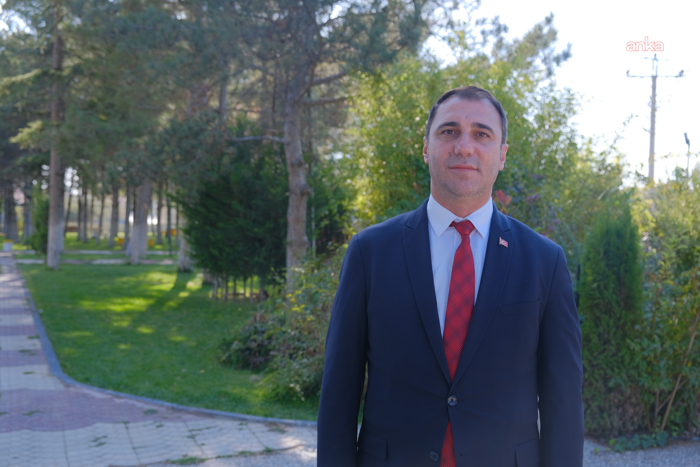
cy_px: 234
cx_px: 350
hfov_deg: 48.5
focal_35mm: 40
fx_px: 778
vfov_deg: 33.4
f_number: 4
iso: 320
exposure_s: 1/340
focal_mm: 26.5
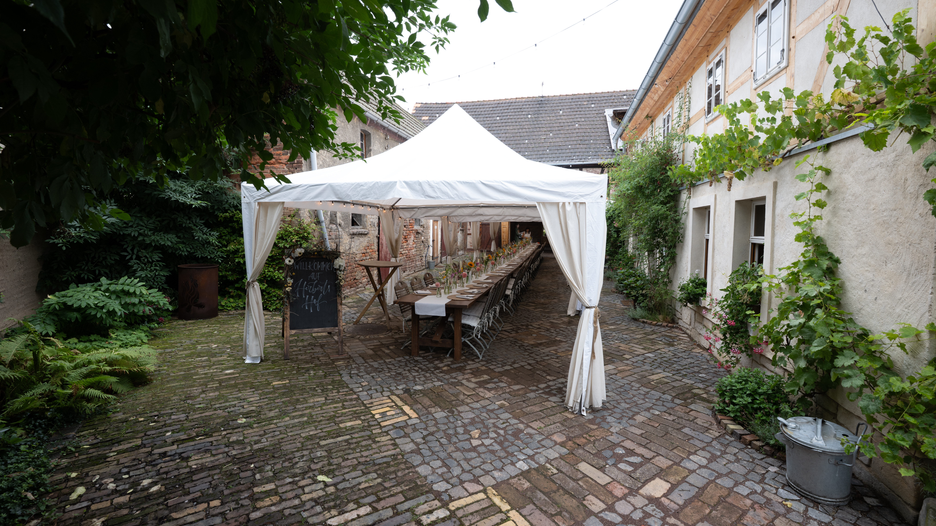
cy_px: 247
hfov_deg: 103.0
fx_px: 372
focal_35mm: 15
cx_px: 463
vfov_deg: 70.5
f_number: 8
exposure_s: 1/100
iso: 160
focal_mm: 14
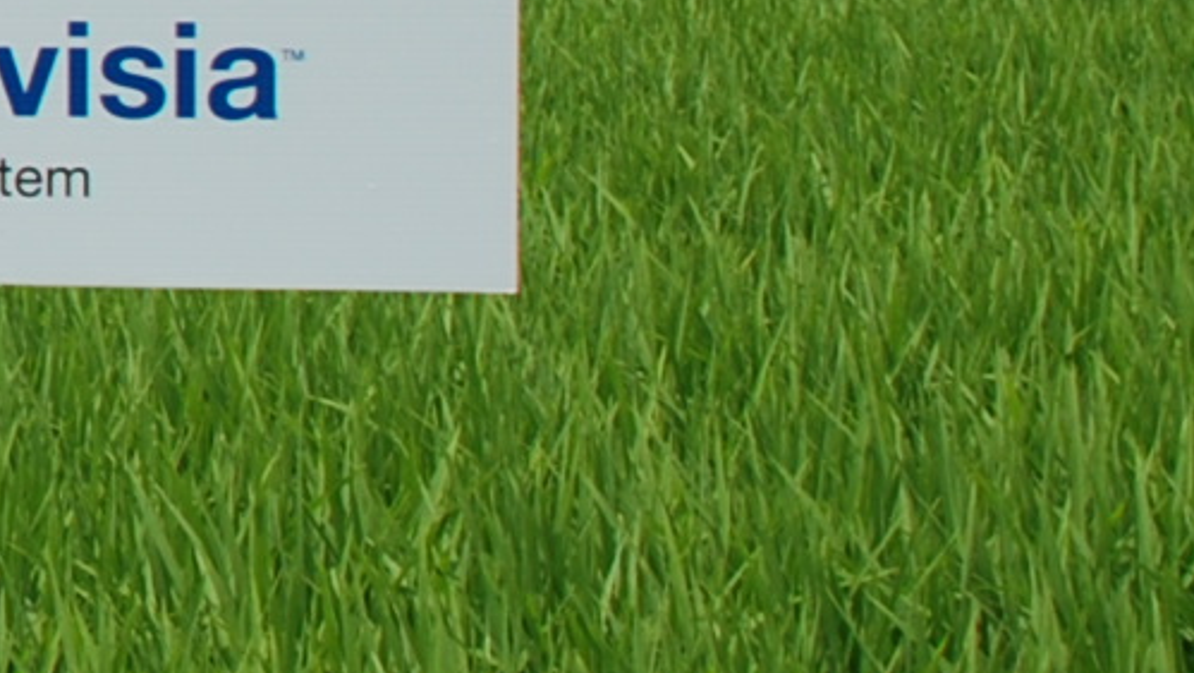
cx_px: -1493
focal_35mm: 201
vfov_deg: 6.0
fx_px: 6365
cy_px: -431
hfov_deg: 9.7
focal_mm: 22
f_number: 8
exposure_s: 1/250
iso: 100
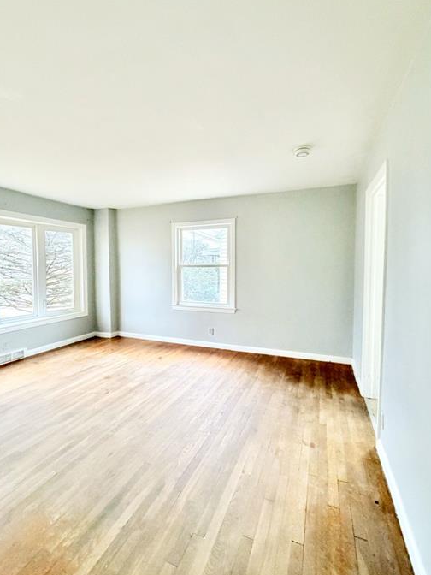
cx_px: 210
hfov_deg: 78.1
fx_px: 266
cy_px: 280
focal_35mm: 16
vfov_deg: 94.5
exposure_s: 1/60
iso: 500
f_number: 2.2
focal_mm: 2.22
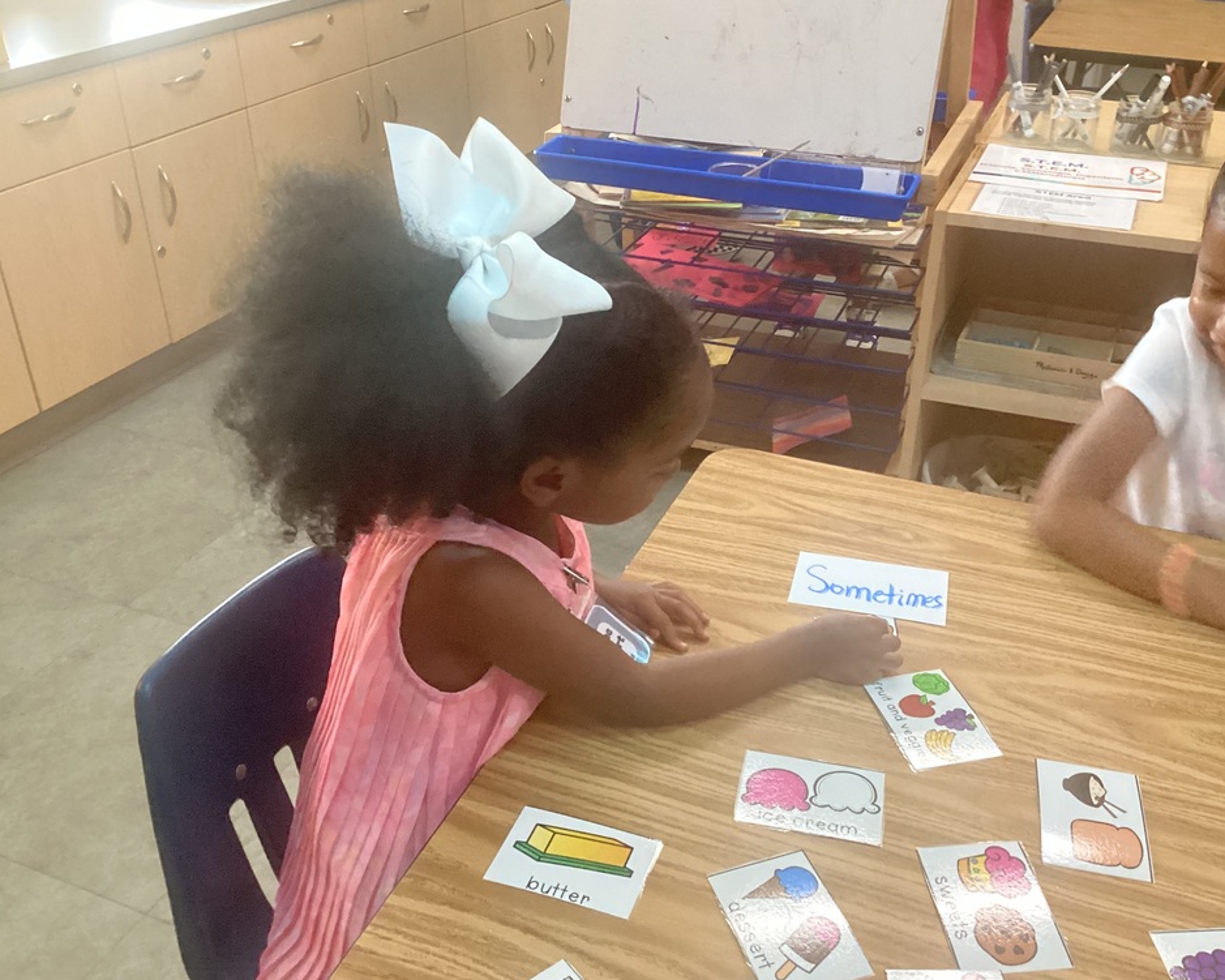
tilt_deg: -31.9
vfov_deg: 44.5
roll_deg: -1.3
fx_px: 1196
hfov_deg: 54.2
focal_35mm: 33
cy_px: 480
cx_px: 659
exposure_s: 1/60
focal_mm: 3.3
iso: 320
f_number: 2.4
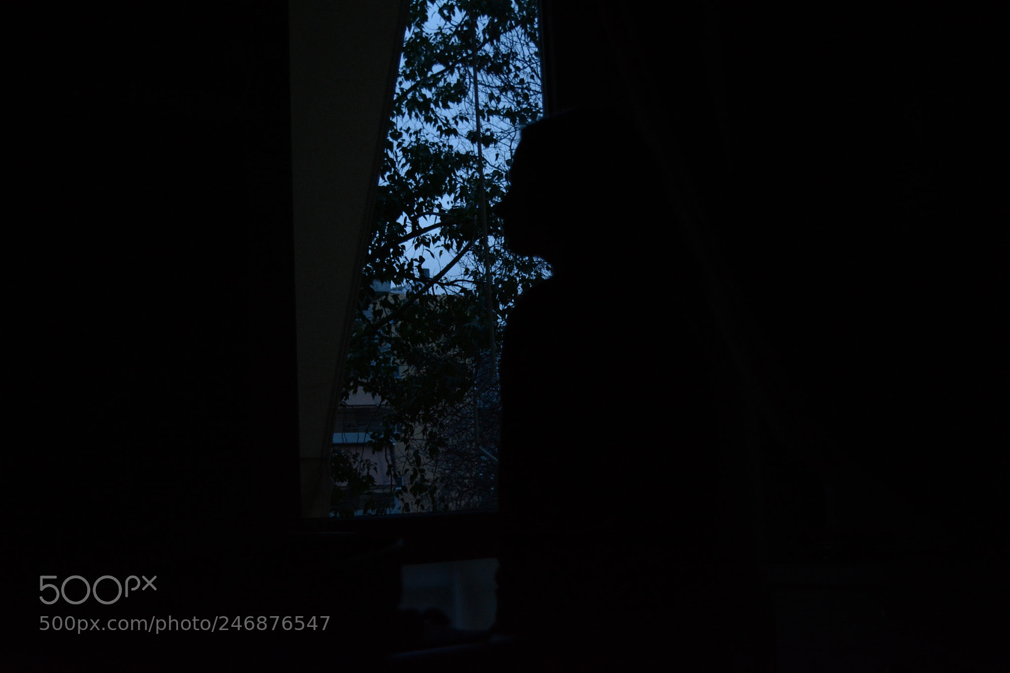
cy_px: 336
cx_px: 505
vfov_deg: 30.8
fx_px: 1220
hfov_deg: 45.0
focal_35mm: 44
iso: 1600
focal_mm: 29
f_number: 4.2
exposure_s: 1/30
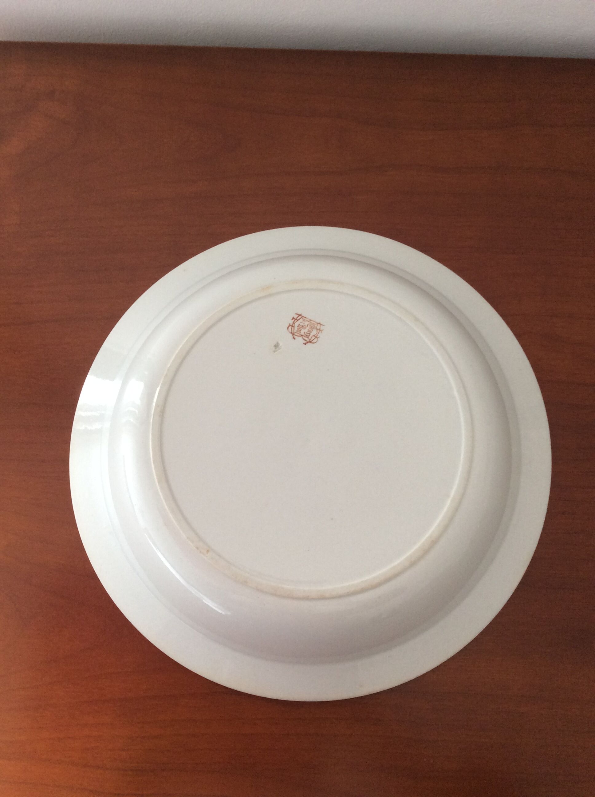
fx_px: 735
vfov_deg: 56.9
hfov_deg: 44.1
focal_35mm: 32
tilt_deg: -77.6
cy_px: 398
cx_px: 298
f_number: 2.4
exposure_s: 1/25
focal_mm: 3.3
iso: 80
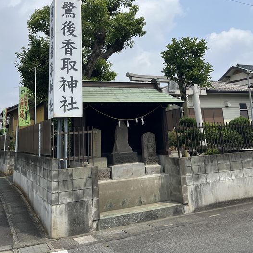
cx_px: 121
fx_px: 289
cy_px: 64
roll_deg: +3.6
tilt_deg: +15.5
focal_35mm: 35
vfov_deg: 45.6
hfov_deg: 47.2
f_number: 1.5
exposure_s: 1/6993
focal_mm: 5.7
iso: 50
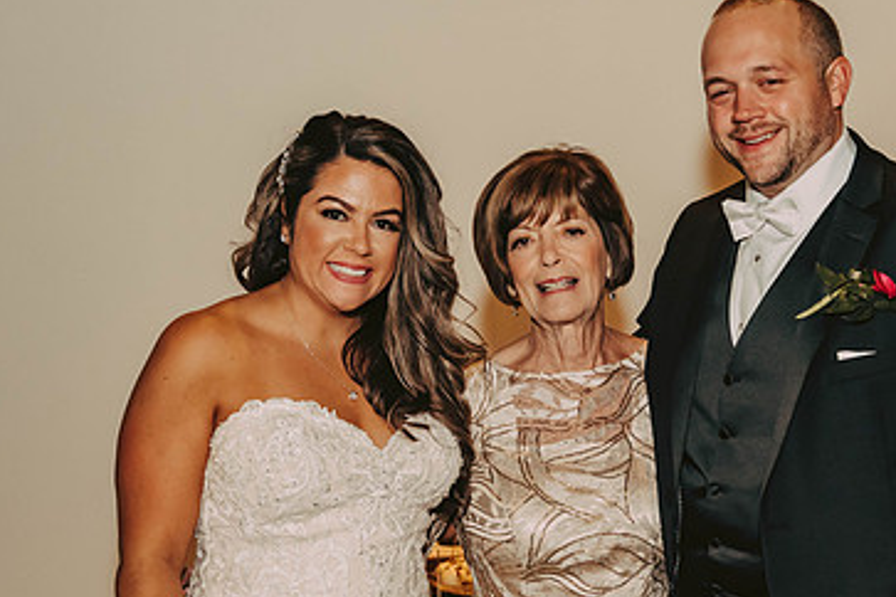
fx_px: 2066
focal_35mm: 83
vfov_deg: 16.4
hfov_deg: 24.4
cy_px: 364
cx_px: 565
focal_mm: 52
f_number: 4.5
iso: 1250
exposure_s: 1/125
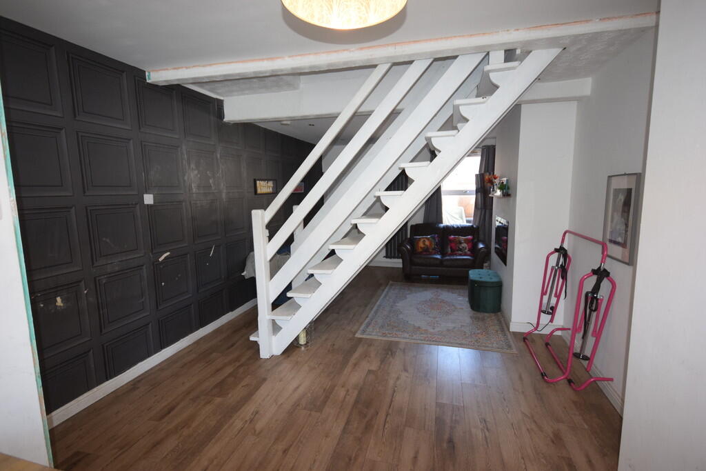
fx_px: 324
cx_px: 353
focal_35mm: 16
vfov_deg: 72.1
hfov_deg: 95.0
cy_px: 236
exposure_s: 1/80
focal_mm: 11
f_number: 4.2
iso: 800
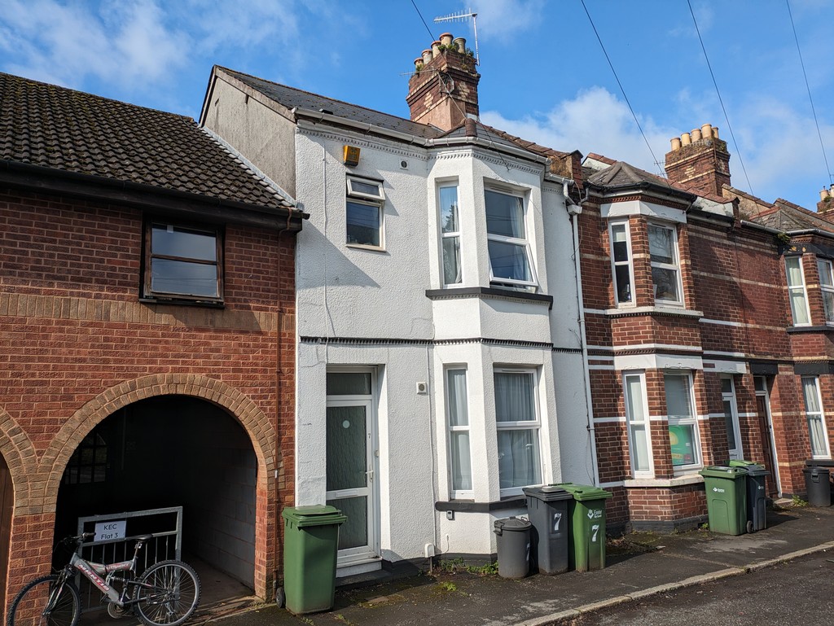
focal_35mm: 25
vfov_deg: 54.9
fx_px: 603
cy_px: 313
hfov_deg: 69.4
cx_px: 417
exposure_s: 1/3559
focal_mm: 5.43
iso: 47
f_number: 1.89
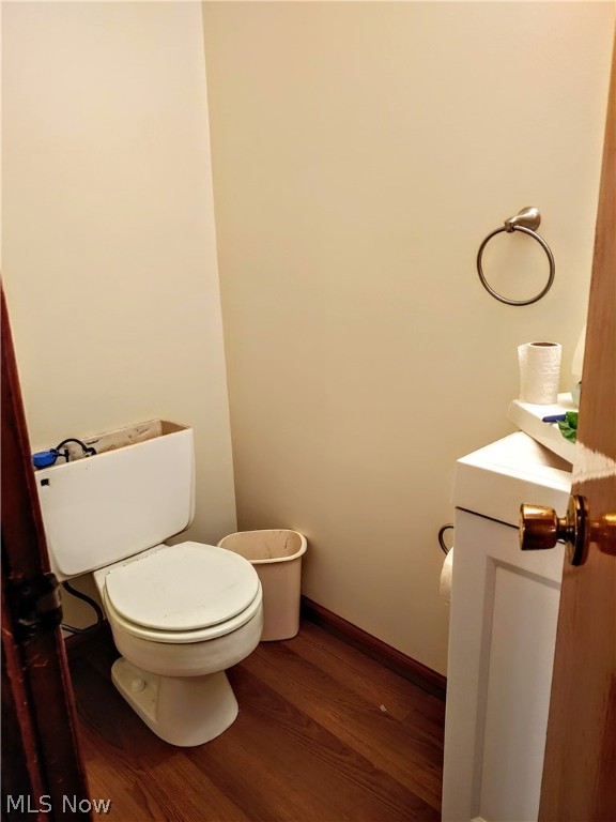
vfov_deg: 69.4
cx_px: 308
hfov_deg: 54.9
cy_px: 411
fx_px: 593
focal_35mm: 25
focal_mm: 4.23
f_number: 1.5
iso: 150
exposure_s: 1/60
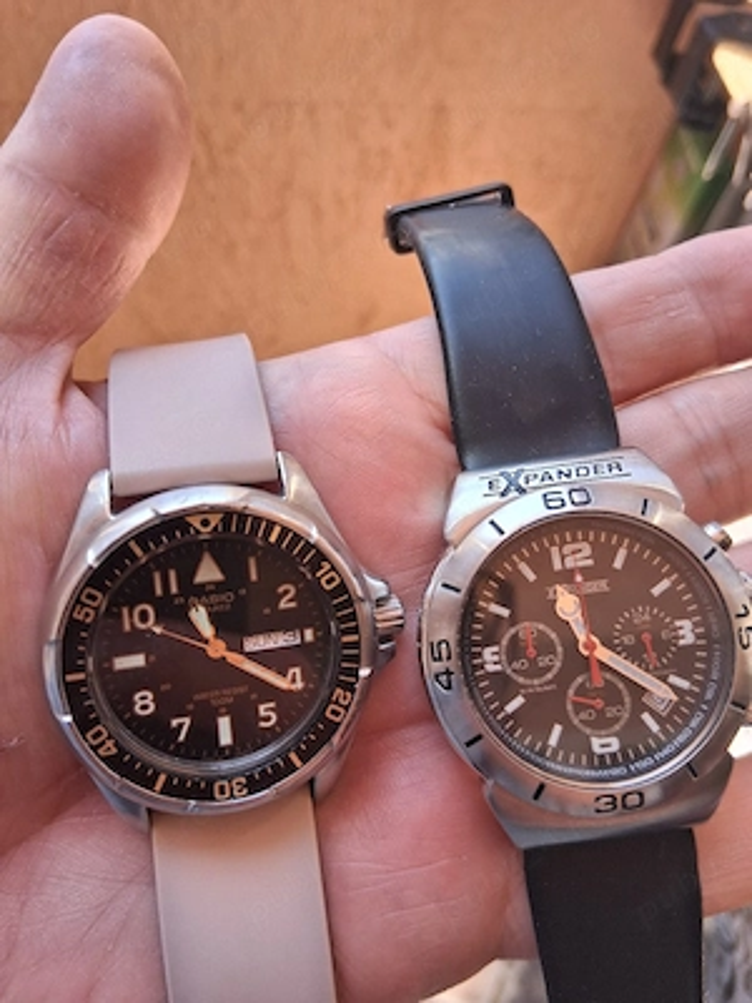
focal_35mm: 26
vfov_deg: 67.3
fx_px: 753
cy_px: 502
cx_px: 376
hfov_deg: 53.1
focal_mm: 3.98
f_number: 1.8
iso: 50
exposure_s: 1/100
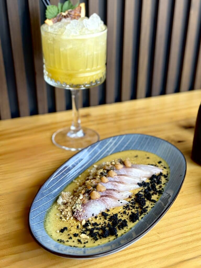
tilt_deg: -30.2
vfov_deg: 39.7
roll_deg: -1.0
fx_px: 372
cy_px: 134
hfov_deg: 30.3
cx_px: 100
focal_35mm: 48
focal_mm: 6.76
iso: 50
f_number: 1.78
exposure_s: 1/151
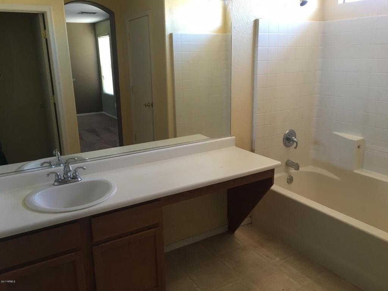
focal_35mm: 29
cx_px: 194
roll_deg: +0.9
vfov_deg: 48.2
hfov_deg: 61.7
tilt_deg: -14.1
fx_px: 325
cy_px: 146
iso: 80
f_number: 2.2
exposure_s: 1/30
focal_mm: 4.15
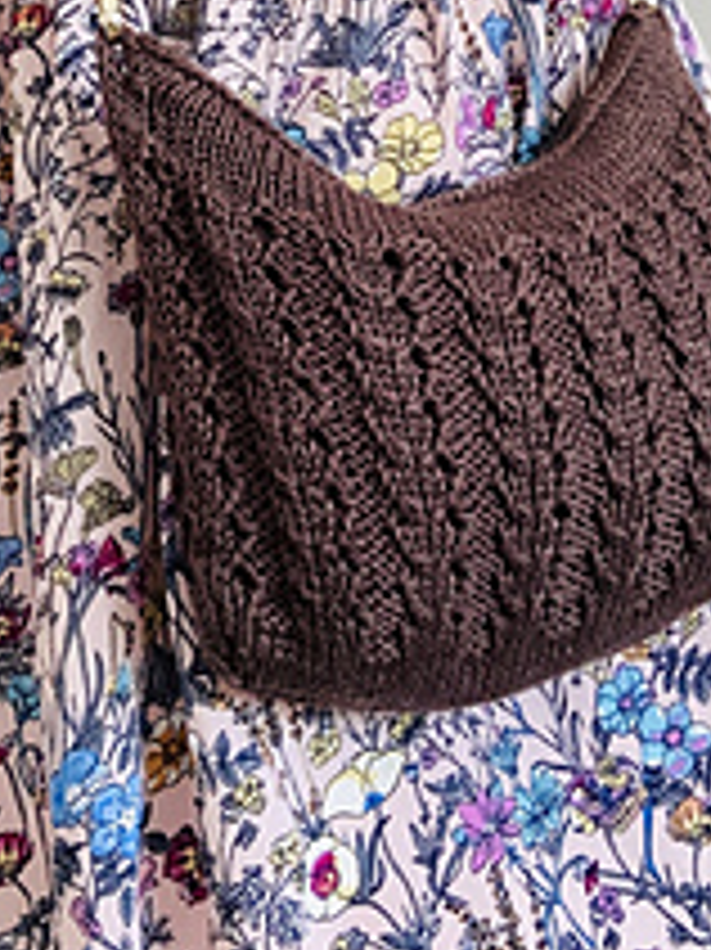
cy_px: 9
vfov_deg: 24.5
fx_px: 2083
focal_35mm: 76
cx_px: 234
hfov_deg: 19.3
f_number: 2.2
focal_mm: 2.87
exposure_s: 1/67
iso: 80
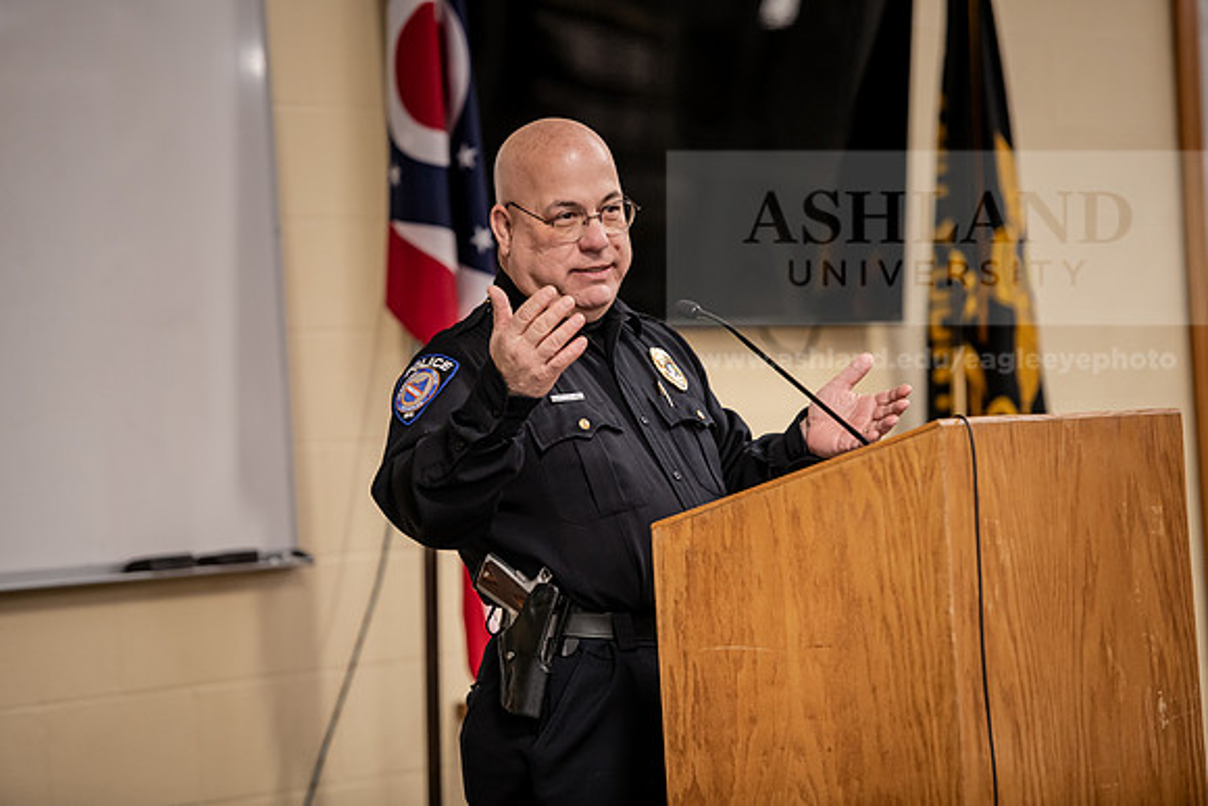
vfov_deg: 8.1
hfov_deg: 12.1
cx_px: 604
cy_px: 403
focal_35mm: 170
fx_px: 5706
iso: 1250
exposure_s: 1/200
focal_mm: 170
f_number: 3.2
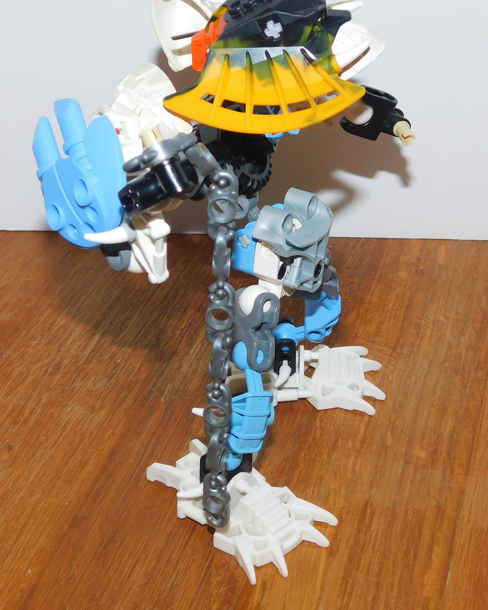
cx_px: 315
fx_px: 1191
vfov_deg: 28.7
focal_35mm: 66
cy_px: 264
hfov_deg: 23.1
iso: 200
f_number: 3.6
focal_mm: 7.1
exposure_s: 1/30
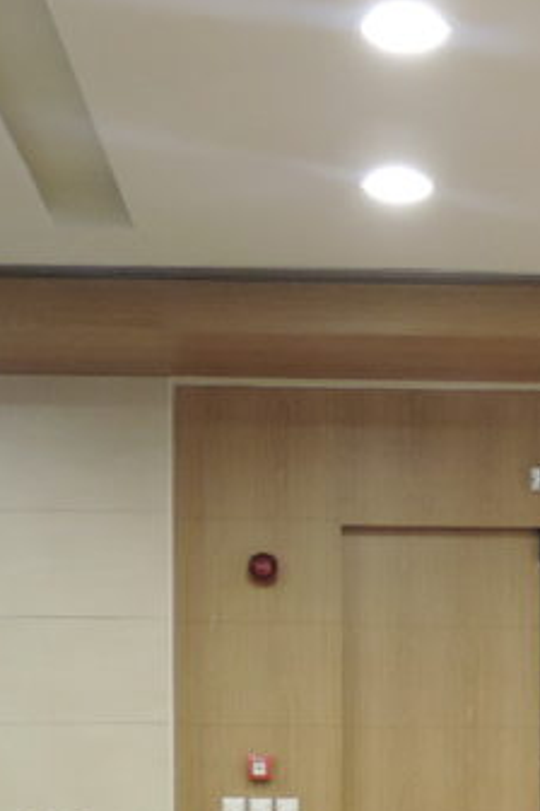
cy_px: 883
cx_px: 518
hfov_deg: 14.2
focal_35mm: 95
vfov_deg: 20.5
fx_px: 2137
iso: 360
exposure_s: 1/30
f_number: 3.1
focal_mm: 5.3
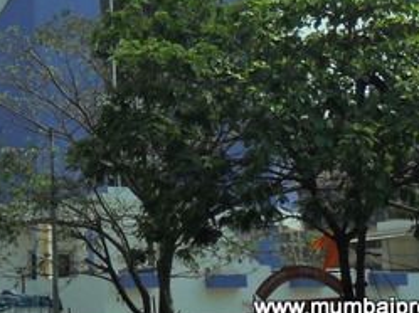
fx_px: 1245
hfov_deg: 18.6
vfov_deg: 13.5
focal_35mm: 103
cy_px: -156
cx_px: 0
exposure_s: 1/250
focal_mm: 5.7
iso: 100
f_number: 9.4
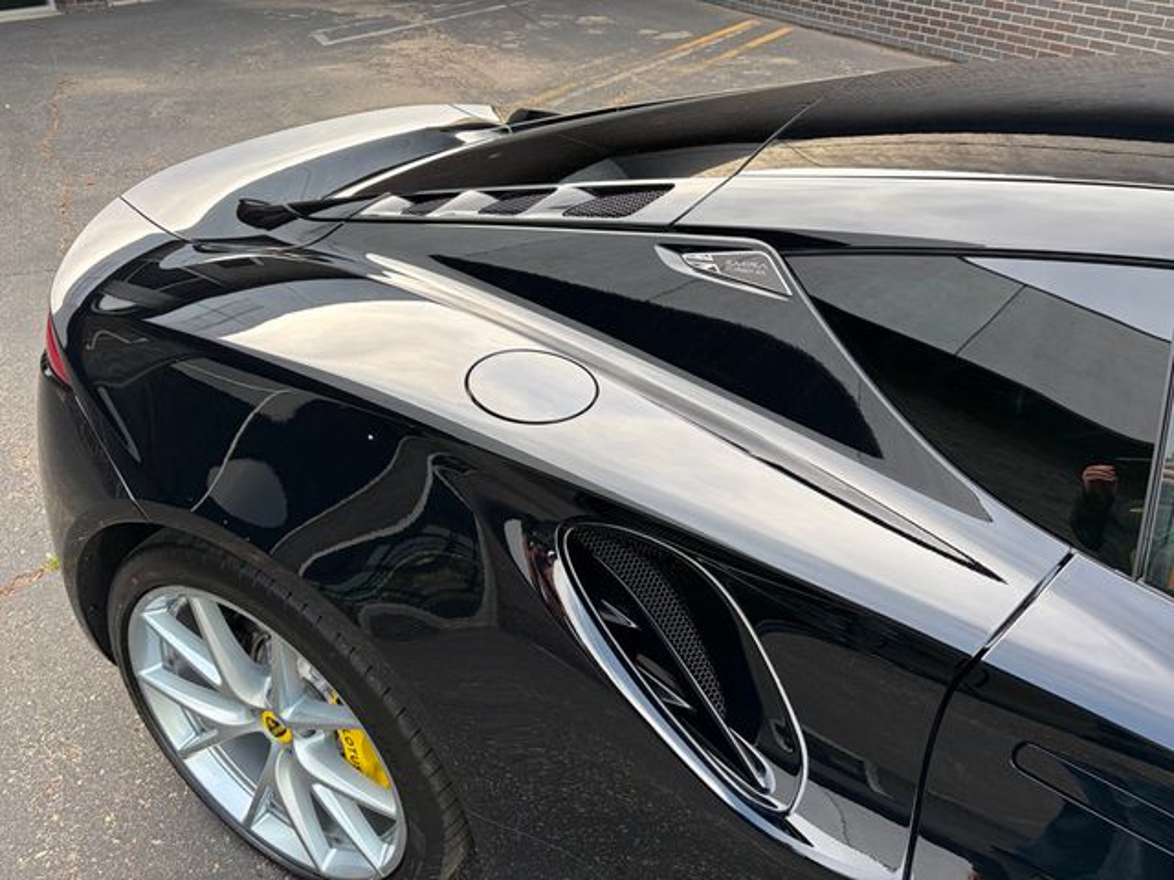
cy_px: 440
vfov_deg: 53.1
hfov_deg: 67.3
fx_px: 882
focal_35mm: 26
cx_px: 587
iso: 50
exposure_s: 1/182
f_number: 1.6
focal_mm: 5.96
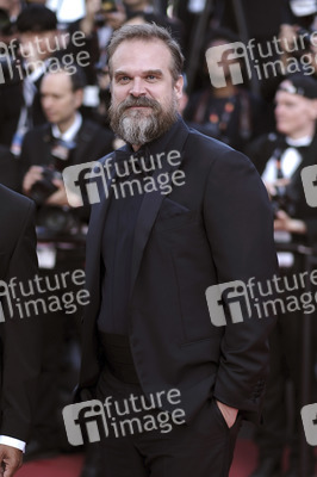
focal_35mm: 84
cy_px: 238
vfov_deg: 24.2
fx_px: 1111
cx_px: 158
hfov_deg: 16.2
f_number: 1.2
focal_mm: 56
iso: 80
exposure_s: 1/640
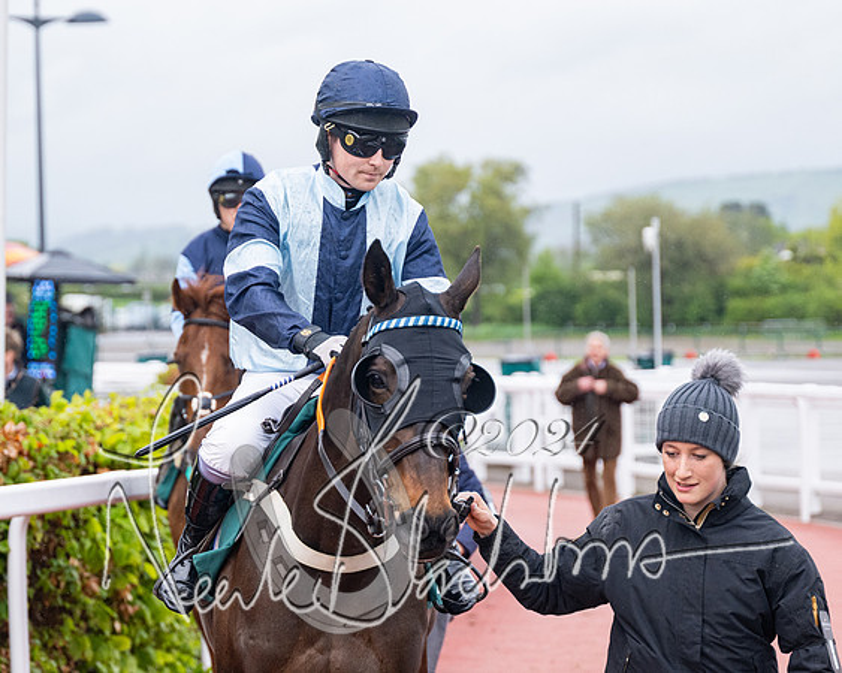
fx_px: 4126
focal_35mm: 166
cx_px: 341
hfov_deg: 11.6
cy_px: 336
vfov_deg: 9.3
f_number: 4
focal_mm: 98
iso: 800
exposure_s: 1/1600
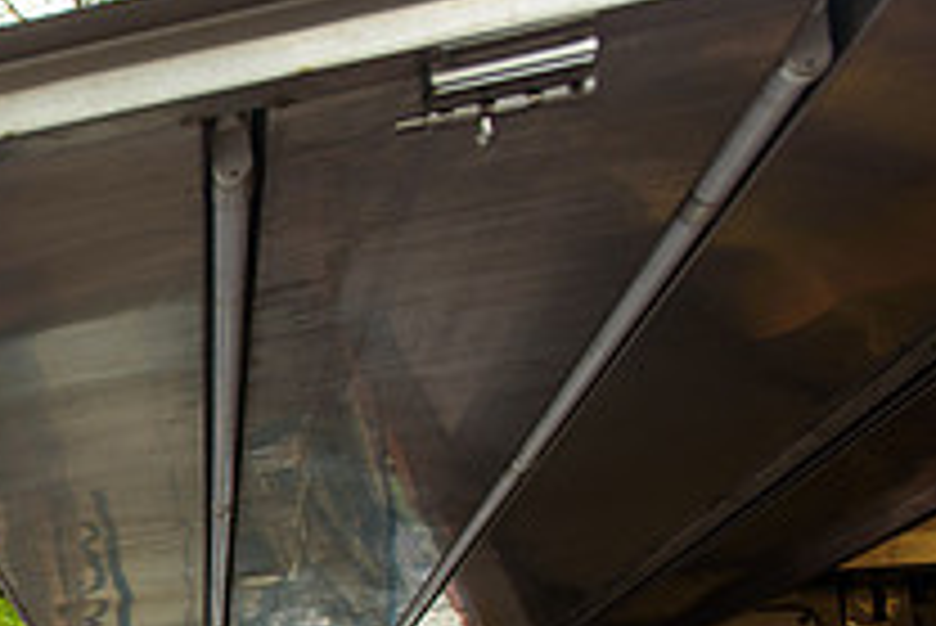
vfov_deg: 19.0
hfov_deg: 25.4
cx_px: -315
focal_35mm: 67
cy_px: 786
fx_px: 1743
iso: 200
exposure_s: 1/250
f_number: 4
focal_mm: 24
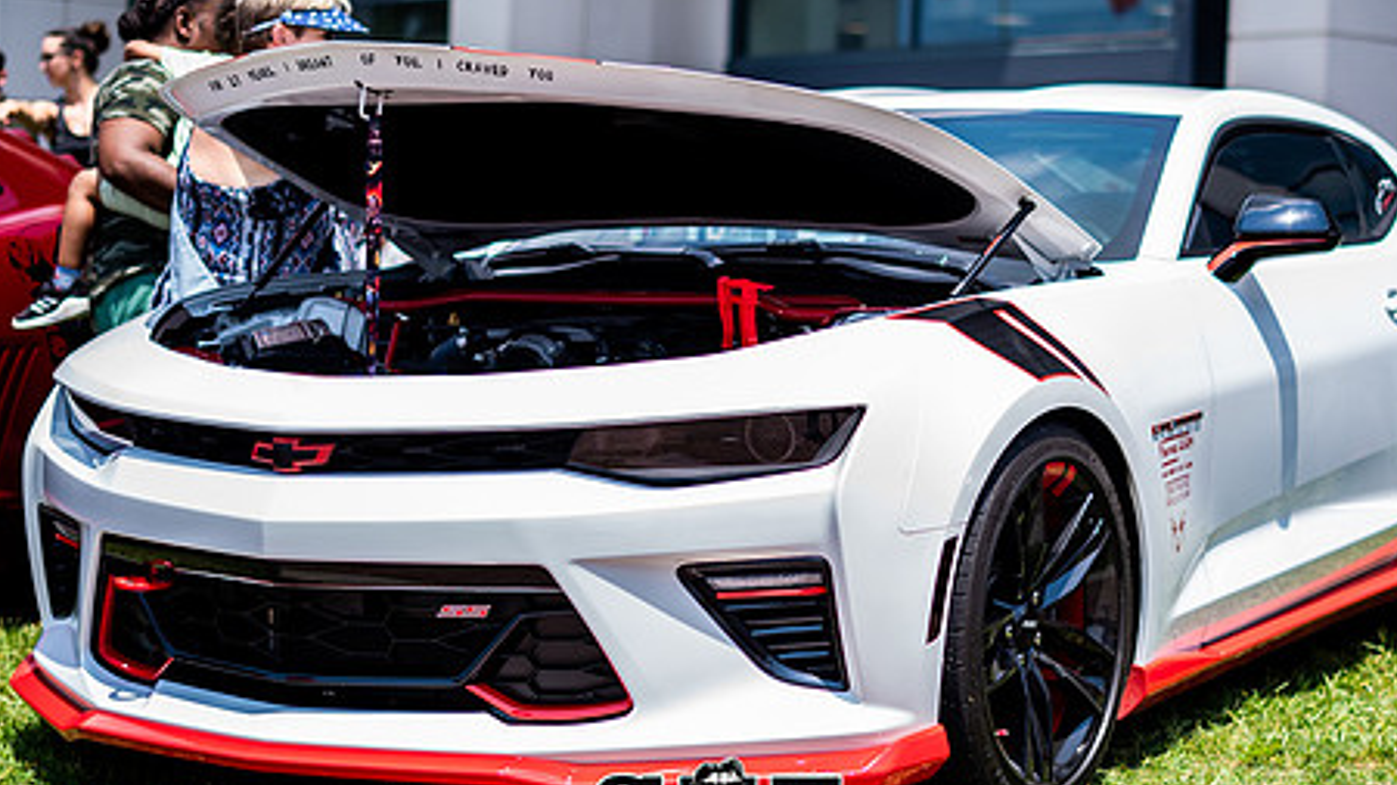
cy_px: 449
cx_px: 863
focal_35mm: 79
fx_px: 2926
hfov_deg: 26.8
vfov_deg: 15.3
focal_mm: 50
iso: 50
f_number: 2
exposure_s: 1/1600
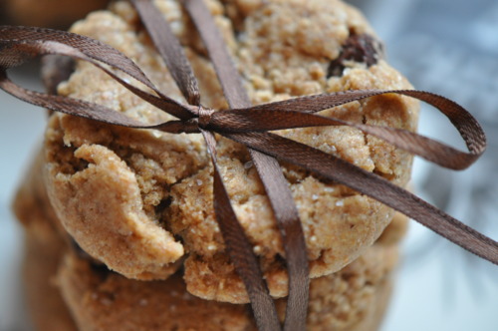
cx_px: 249
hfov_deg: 16.1
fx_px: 1761
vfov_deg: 10.7
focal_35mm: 128
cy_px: 166
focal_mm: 85
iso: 800
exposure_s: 1/50
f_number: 4
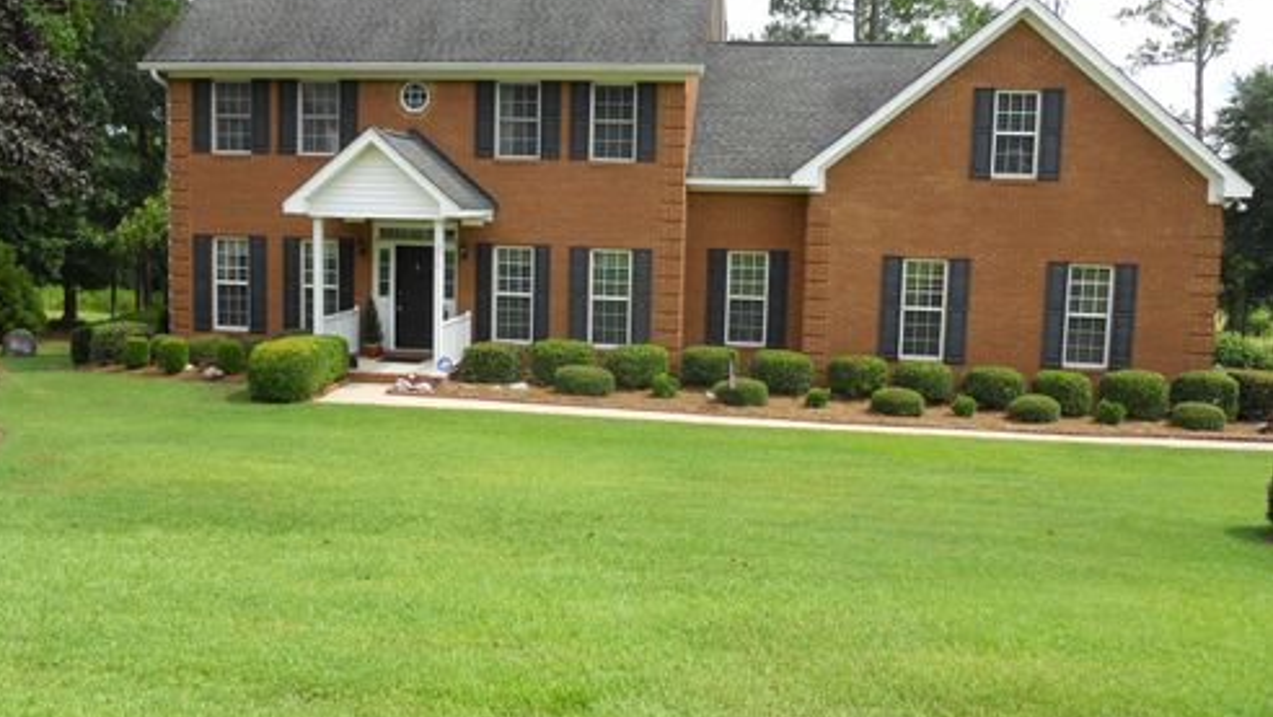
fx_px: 1047
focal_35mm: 31
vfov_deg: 37.6
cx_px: 629
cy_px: 278
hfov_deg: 62.6
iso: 80
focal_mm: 5
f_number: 2.7
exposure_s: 1/640
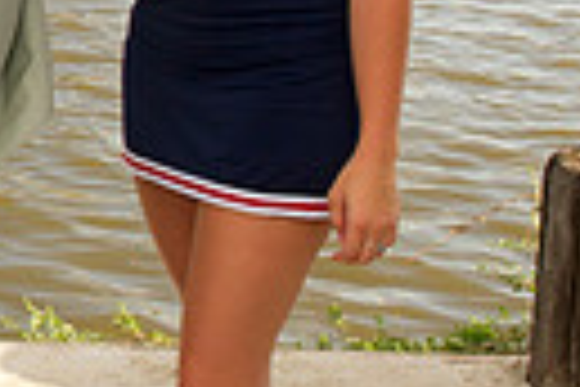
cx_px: -369
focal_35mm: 108
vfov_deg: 12.4
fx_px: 1740
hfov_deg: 16.6
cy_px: -54
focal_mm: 24
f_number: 16
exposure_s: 1/125
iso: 400
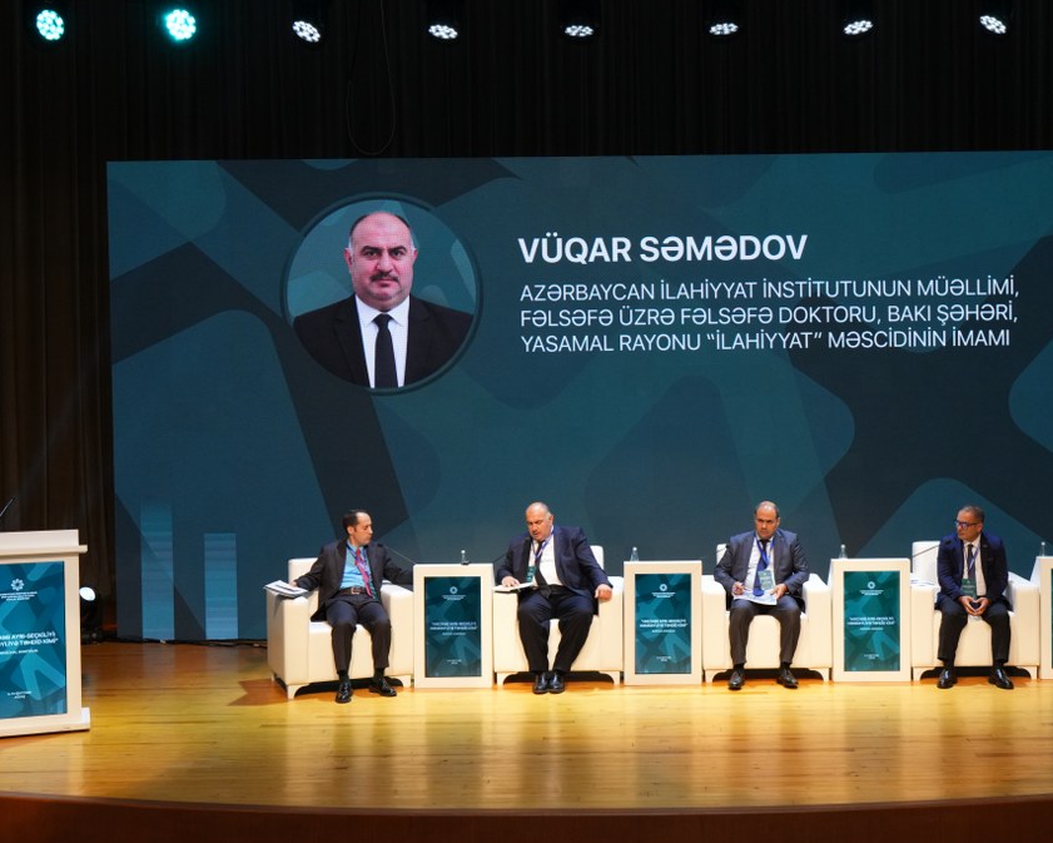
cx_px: 640
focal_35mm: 48
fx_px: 1496
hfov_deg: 38.6
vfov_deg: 31.5
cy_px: 423
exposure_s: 1/160
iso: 1250
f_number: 5
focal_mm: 28
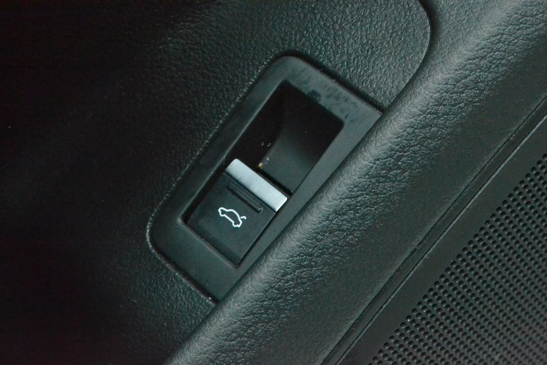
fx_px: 1254
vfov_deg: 16.6
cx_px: 274
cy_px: 182
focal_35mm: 82
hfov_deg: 24.6
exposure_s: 1/125
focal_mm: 55
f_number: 9
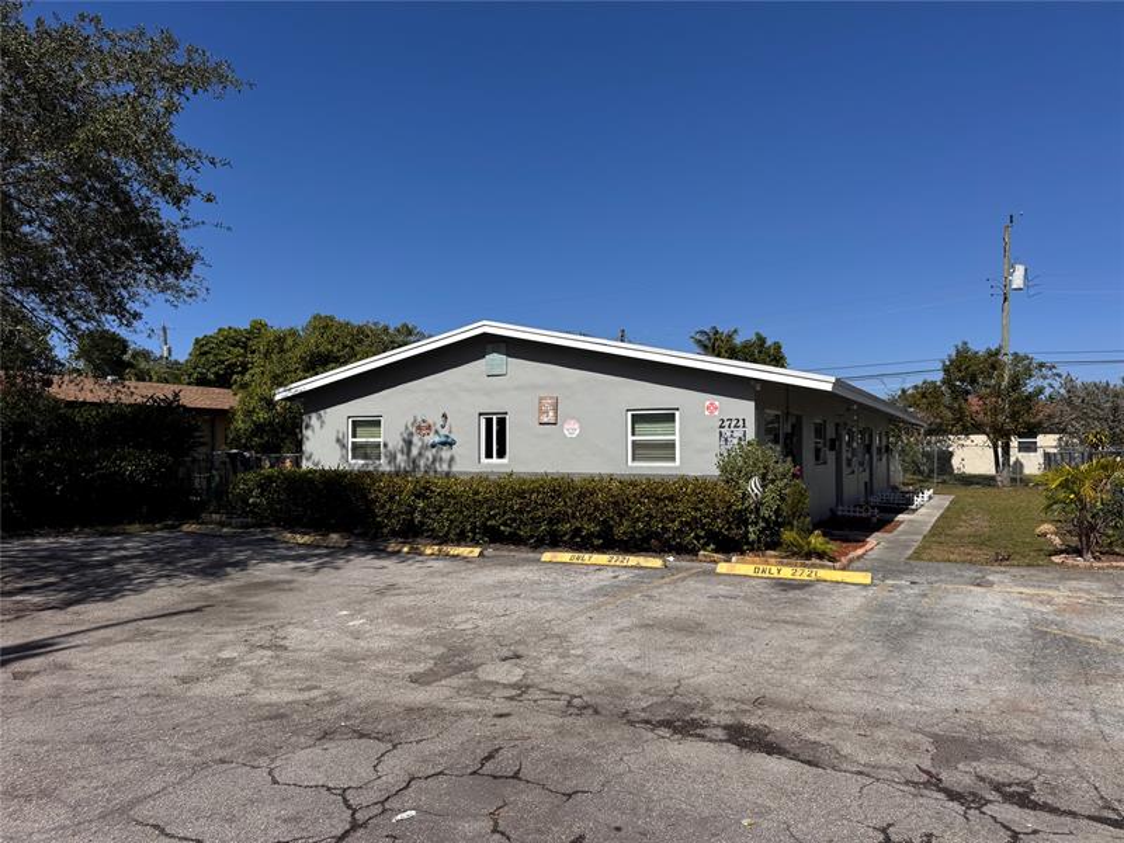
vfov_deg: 56.8
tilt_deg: +1.8
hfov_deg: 71.6
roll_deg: -0.1
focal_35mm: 24
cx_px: 562
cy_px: 422
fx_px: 779
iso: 80
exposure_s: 1/7092
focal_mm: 6.76
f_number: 1.78
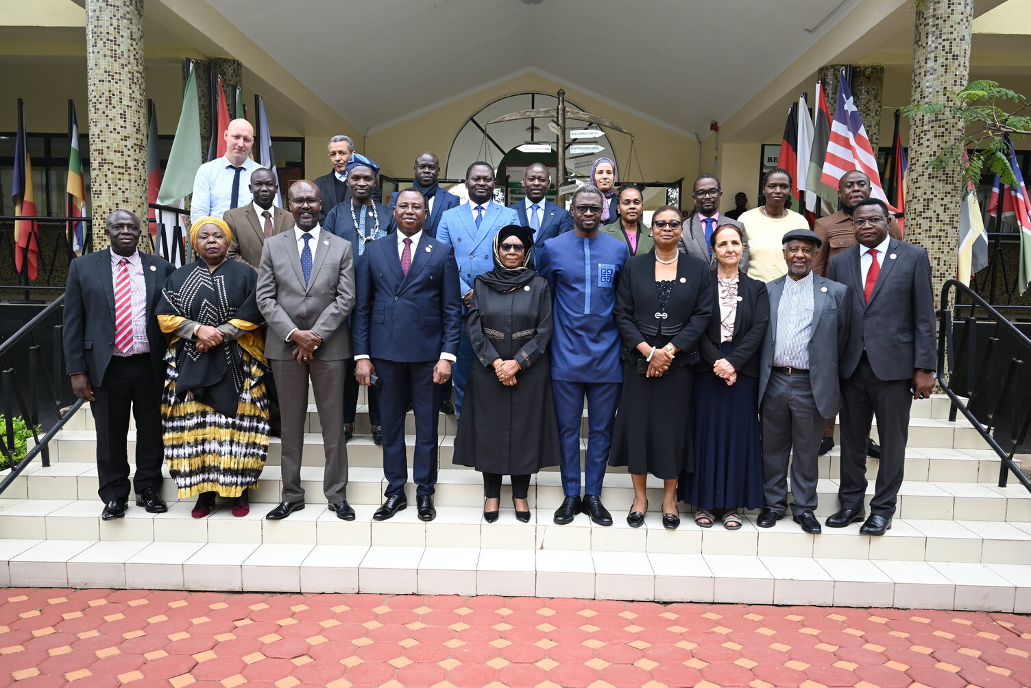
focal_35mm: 26
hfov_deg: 68.4
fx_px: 759
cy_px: 344
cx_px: 516
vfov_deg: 48.8
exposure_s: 1/200
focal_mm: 26.5
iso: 320
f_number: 4.2
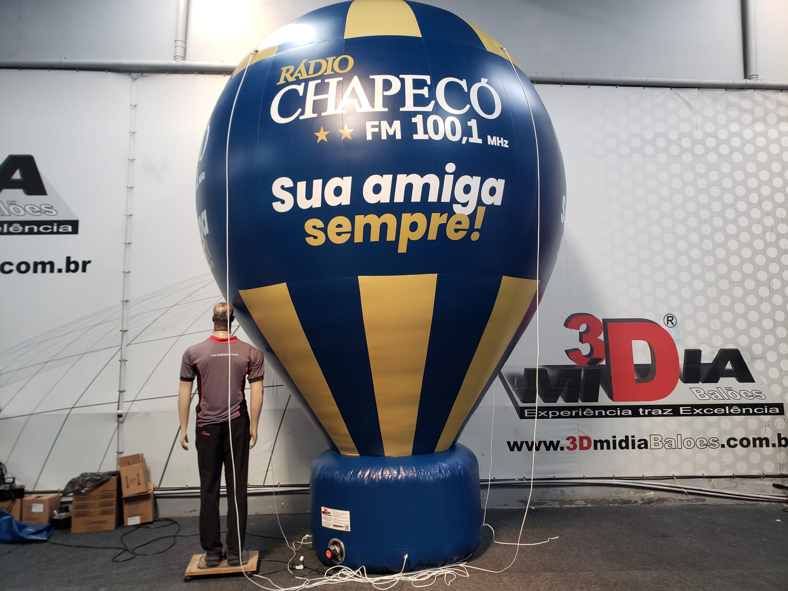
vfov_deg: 53.1
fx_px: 592
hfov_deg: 67.3
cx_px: 394
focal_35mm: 26
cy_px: 296
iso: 100
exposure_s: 1/60
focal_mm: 4.3
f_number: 2.4
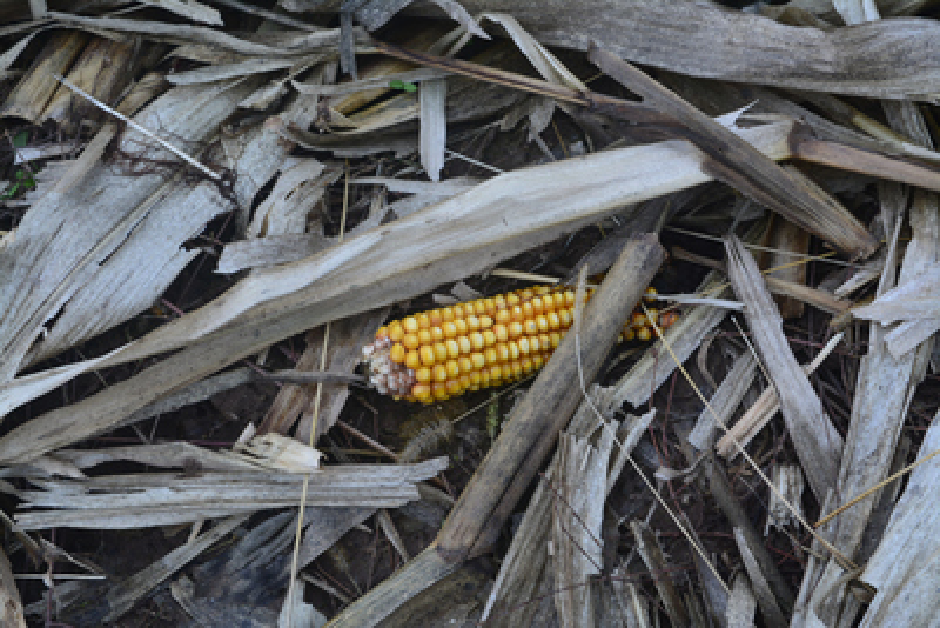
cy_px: 314
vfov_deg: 23.8
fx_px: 1489
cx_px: 470
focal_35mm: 57
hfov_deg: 35.0
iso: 560
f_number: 8
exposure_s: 1/15
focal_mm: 38
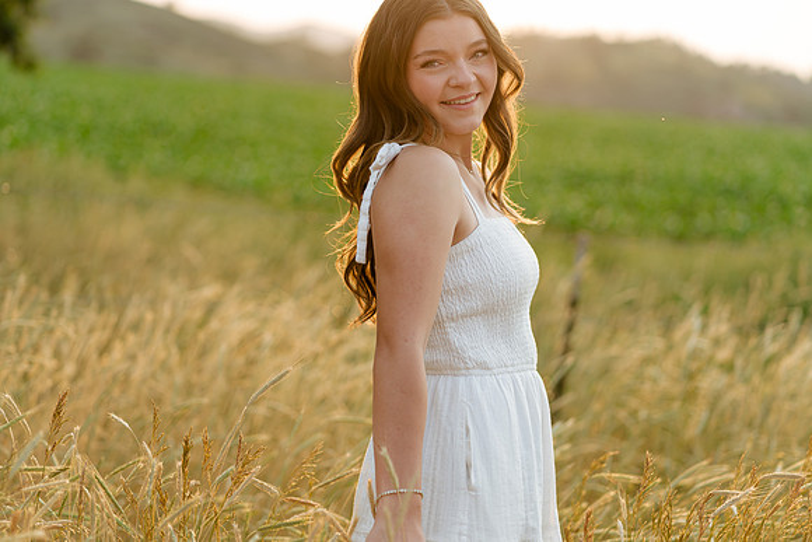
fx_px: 1918
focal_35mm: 85
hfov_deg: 23.9
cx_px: 406
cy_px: 271
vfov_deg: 16.1
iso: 125
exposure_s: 1/500
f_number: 2.5
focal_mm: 85
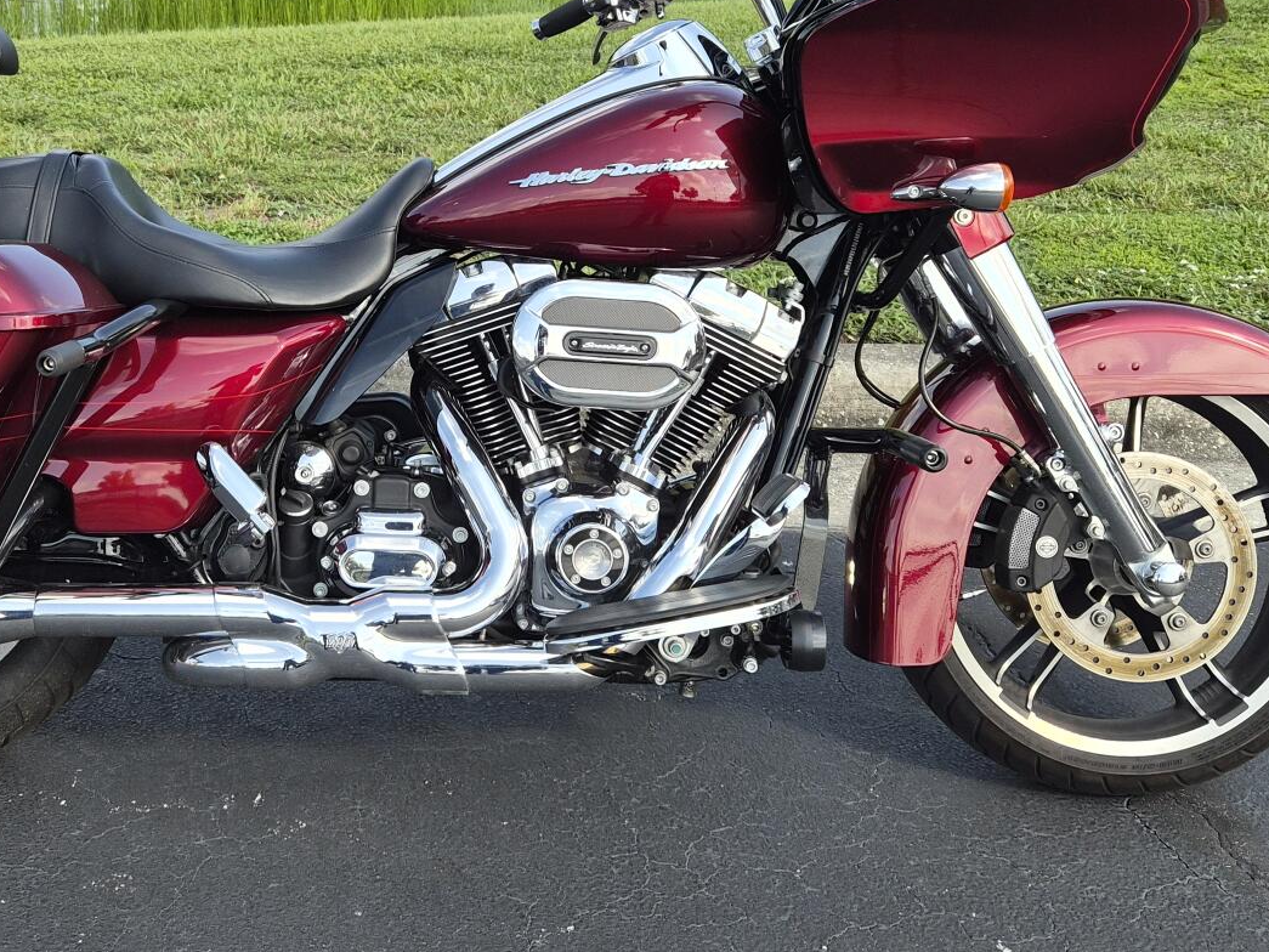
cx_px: 423
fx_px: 1613
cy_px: 311
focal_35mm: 44
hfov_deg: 42.4
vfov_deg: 32.6
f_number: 1.8
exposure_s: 1/1800
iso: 80
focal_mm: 5.4
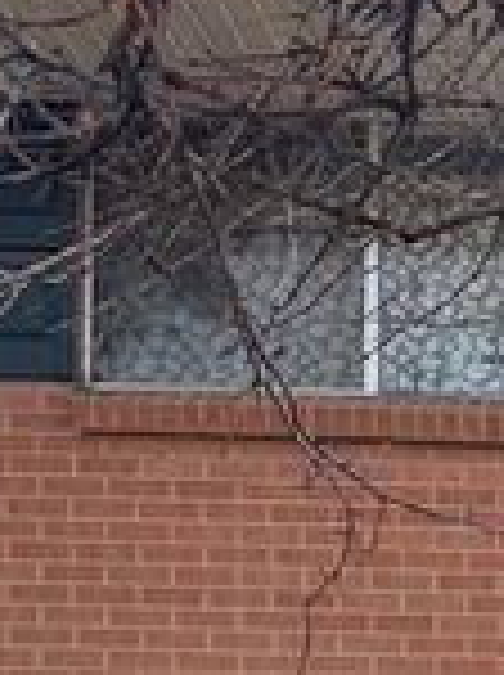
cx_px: 796
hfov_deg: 12.9
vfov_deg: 16.7
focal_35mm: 107
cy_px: 1006
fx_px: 2083
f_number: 1.78
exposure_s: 1/1046
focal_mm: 6.76
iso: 100
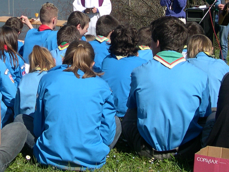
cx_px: 52
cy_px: -9
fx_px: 695
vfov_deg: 13.8
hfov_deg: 18.6
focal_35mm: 105
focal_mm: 10.1
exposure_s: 1/214
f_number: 8.4
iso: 100
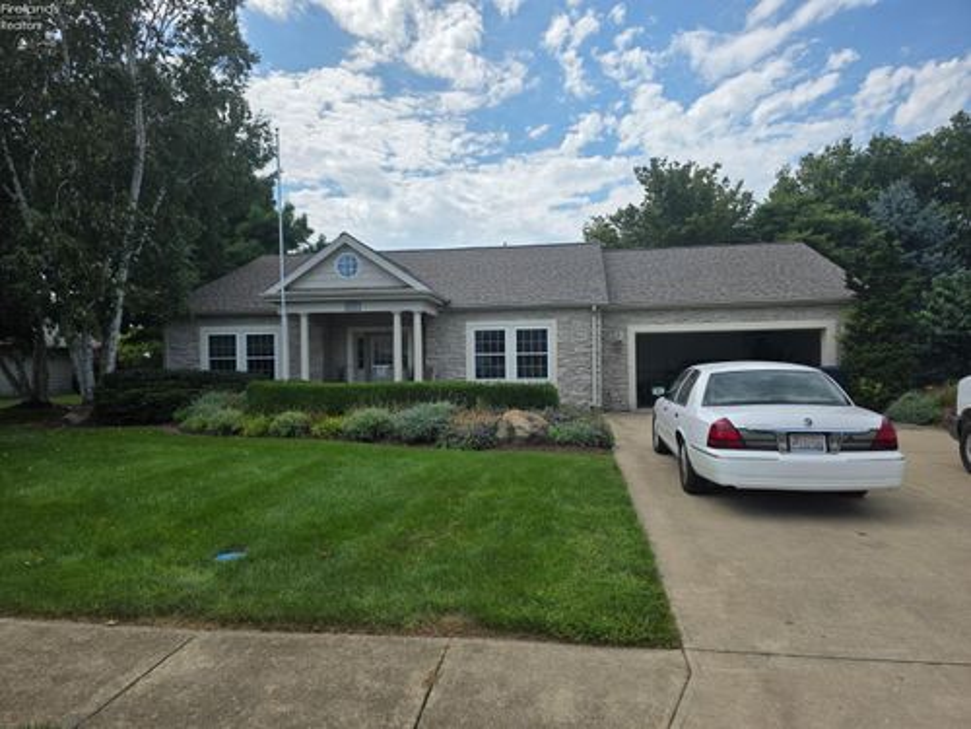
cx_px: 486
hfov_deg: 73.9
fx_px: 645
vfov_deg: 58.9
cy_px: 364
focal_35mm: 23
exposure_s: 1/6355
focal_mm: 6.3
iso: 80
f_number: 1.7
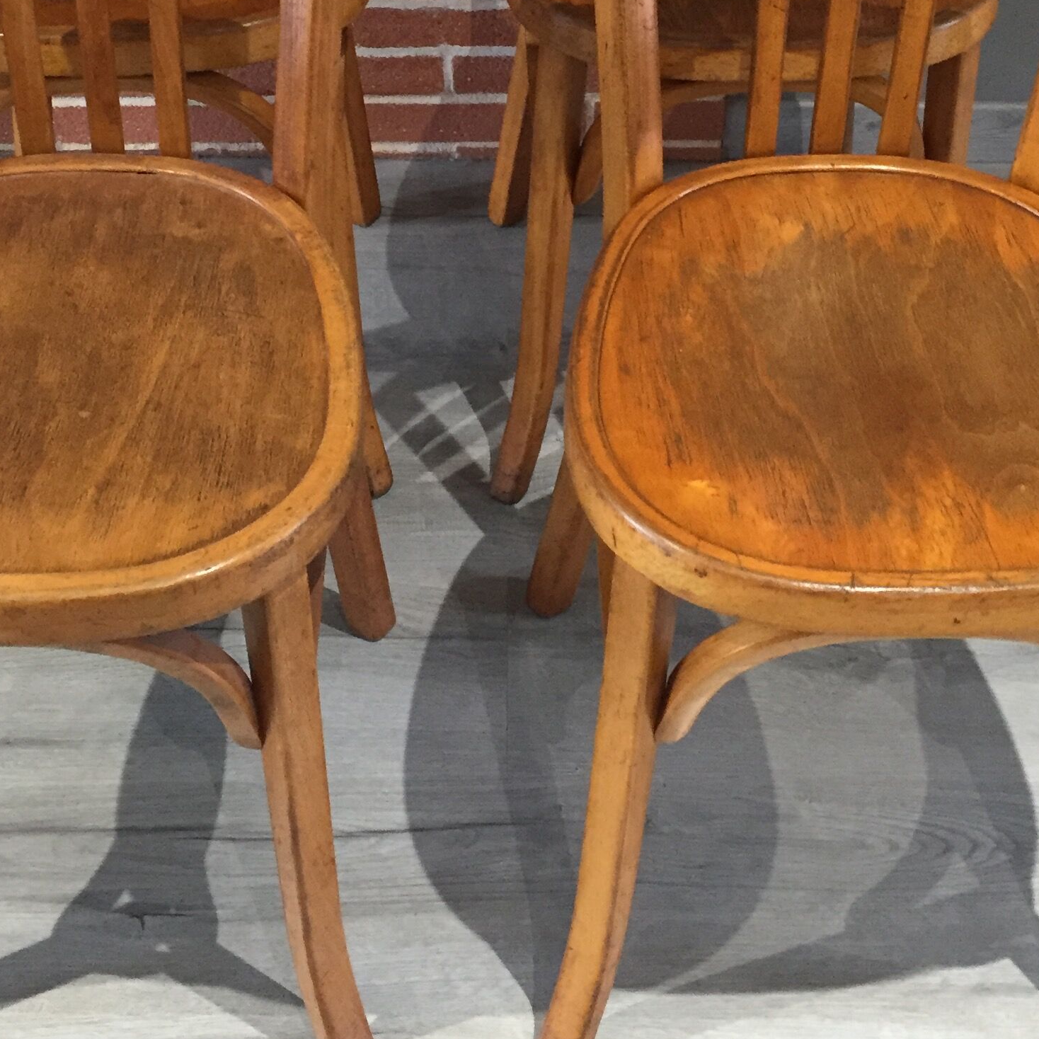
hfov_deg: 30.0
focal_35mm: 57
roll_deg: +1.4
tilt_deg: -36.9
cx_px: 488
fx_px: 1936
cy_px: 251
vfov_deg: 29.5
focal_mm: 4.15
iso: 250
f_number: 2.2
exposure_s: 1/20
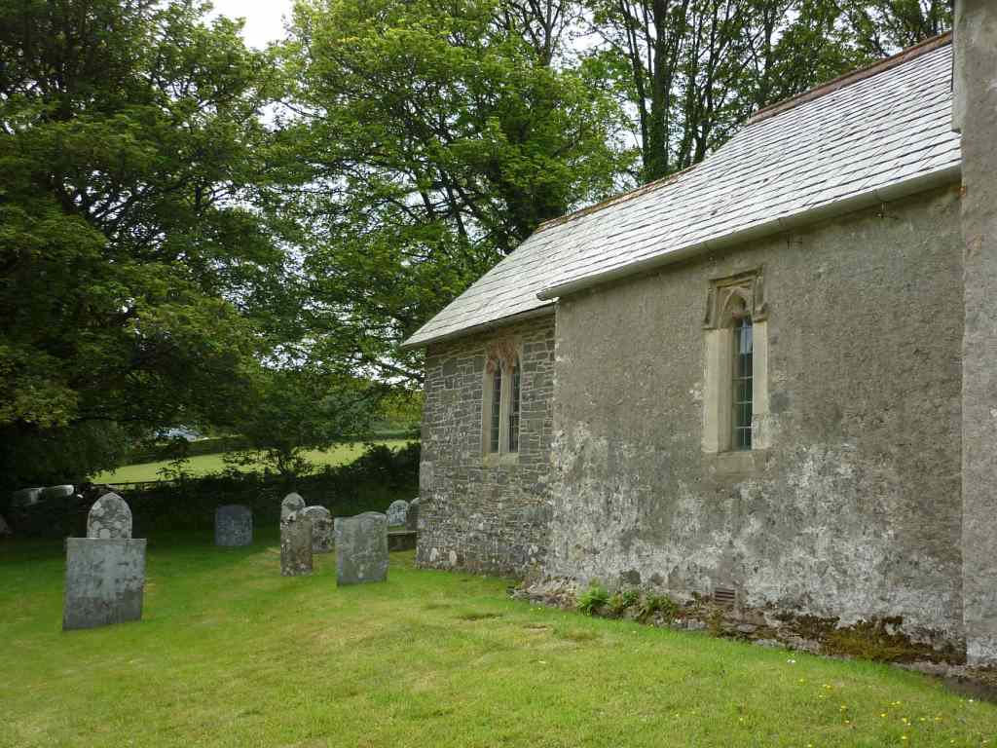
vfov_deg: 42.9
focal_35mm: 33
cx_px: 498
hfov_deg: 55.4
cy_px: 374
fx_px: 950
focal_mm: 5.5
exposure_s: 1/400
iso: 80
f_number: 2.8
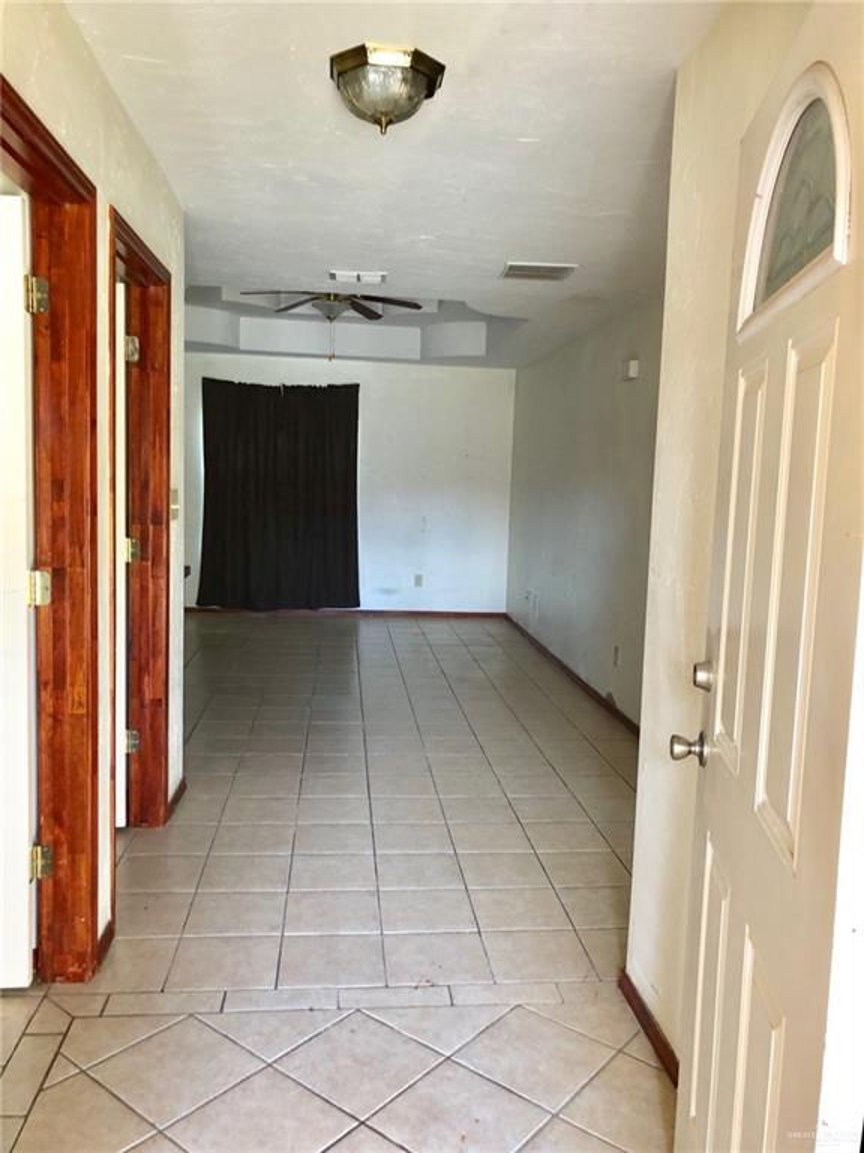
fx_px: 932
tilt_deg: -4.3
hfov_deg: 49.7
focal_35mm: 28
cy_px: 576
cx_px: 432
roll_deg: -1.4
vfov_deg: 63.4
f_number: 1.8
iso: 40
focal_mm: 4
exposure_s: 1/15
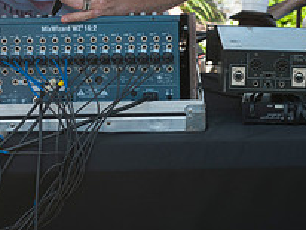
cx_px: 102
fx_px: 1673
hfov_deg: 10.4
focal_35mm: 189
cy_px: 76
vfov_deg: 7.9
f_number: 7.1
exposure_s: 1/200
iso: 200
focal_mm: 70
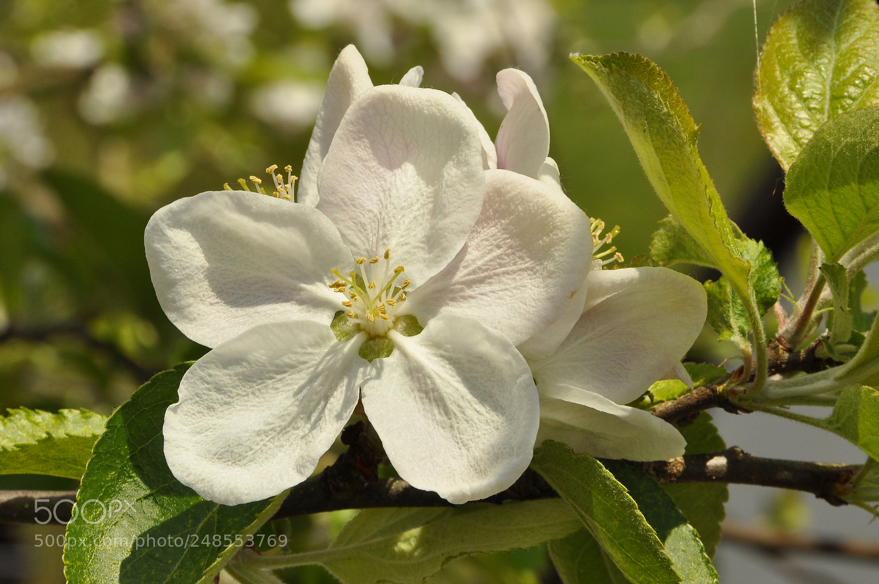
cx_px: 440
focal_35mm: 300
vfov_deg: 4.6
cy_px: 292
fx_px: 7317
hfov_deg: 6.9
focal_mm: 200
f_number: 20
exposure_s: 1/160
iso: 250
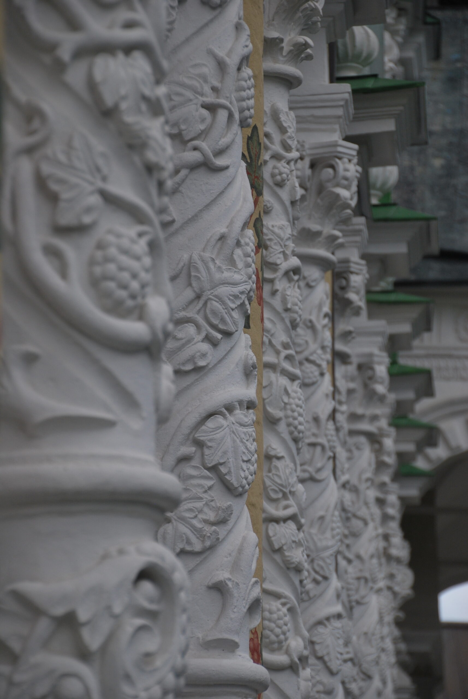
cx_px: 234
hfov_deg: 8.3
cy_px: 350
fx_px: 3208
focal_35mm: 165
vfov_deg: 12.4
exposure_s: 1/500
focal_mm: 110
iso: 200
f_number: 6
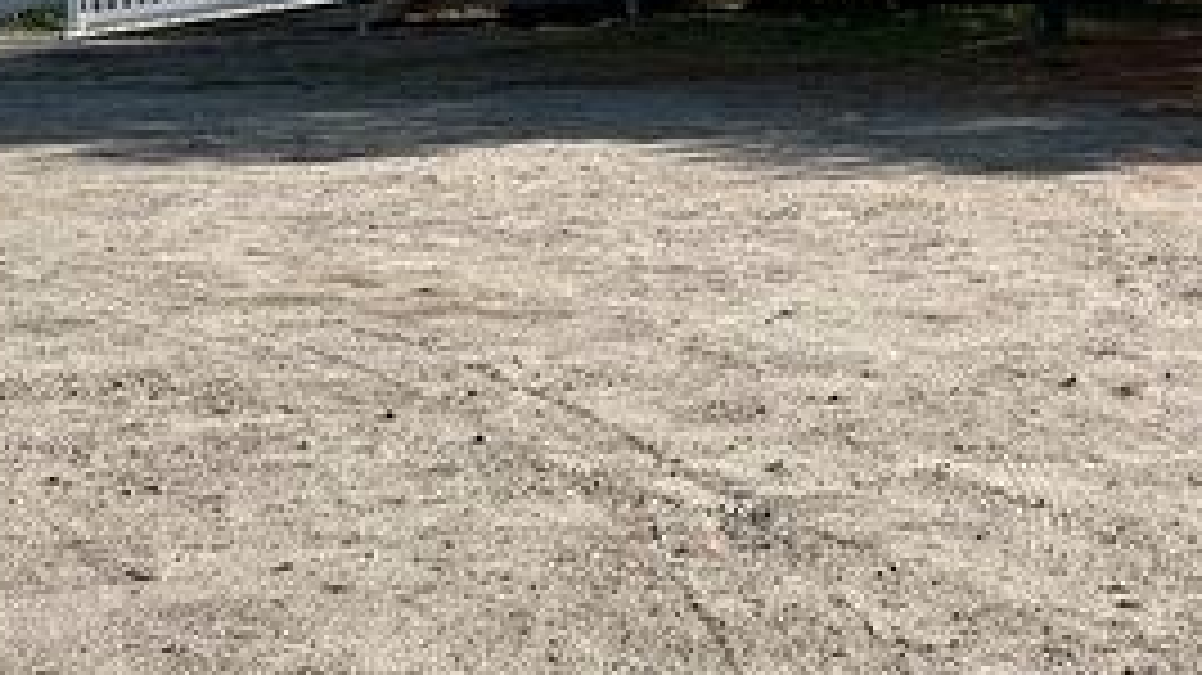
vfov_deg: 13.1
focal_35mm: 85
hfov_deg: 24.9
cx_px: 797
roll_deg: +2.0
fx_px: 2708
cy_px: -446
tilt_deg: +5.6
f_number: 1.5
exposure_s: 1/5076
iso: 50
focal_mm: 5.7
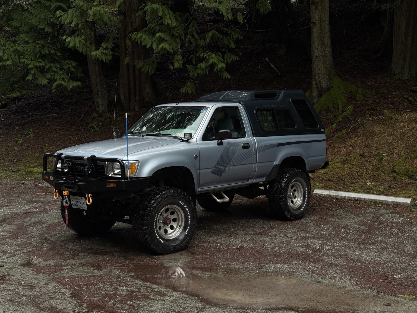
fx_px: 578
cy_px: 156
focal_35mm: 48
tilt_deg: -4.9
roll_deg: +1.9
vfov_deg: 30.3
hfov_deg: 39.7
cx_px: 208
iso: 50
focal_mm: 6.76
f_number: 1.78
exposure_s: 1/121
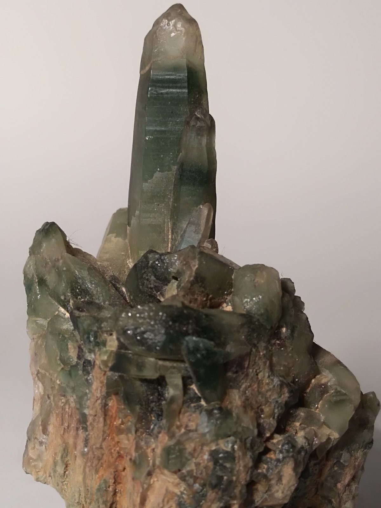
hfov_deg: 53.1
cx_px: 190
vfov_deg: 67.3
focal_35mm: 26
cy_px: 254
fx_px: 382
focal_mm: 3.54
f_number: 2
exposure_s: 1/136
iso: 100
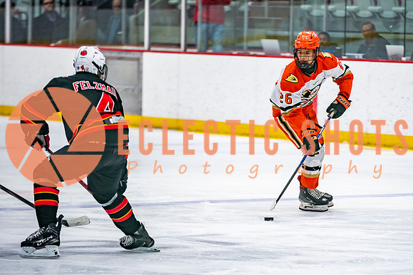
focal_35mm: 250
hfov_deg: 8.2
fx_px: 2870
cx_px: 295
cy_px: 163
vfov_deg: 5.5
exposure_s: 1/640
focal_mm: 170
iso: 640
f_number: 2.8
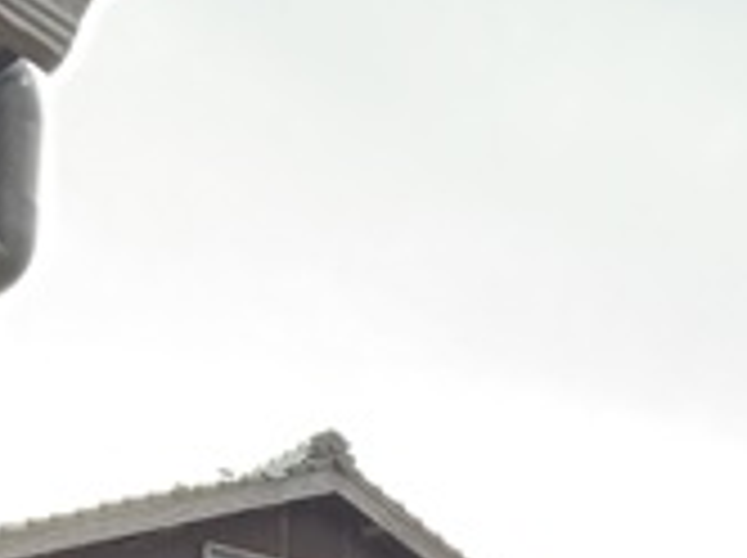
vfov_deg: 10.8
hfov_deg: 15.5
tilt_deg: +0.9
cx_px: 1091
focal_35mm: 118
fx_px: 2543
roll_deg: -0.7
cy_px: 1316
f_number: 1.78
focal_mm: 6.76
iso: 50
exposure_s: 1/124
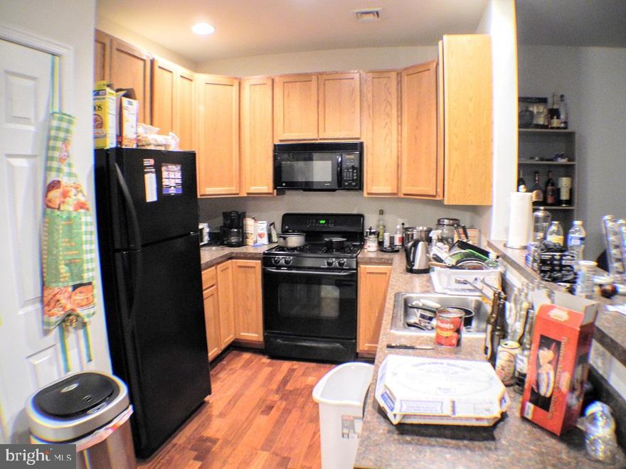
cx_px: 313
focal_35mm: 28
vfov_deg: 49.7
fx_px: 506
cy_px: 234
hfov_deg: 63.4
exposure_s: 1/16.6
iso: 400
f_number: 2.8
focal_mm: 6
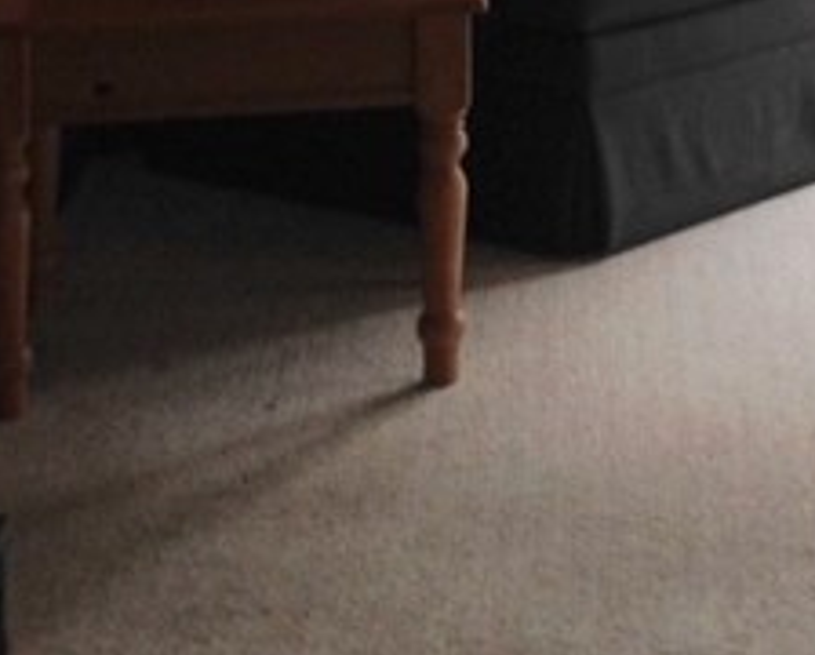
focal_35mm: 147
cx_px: 1299
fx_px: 3552
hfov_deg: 12.3
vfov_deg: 10.0
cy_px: -477
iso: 50
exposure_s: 1/40
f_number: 2.4
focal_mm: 4.12
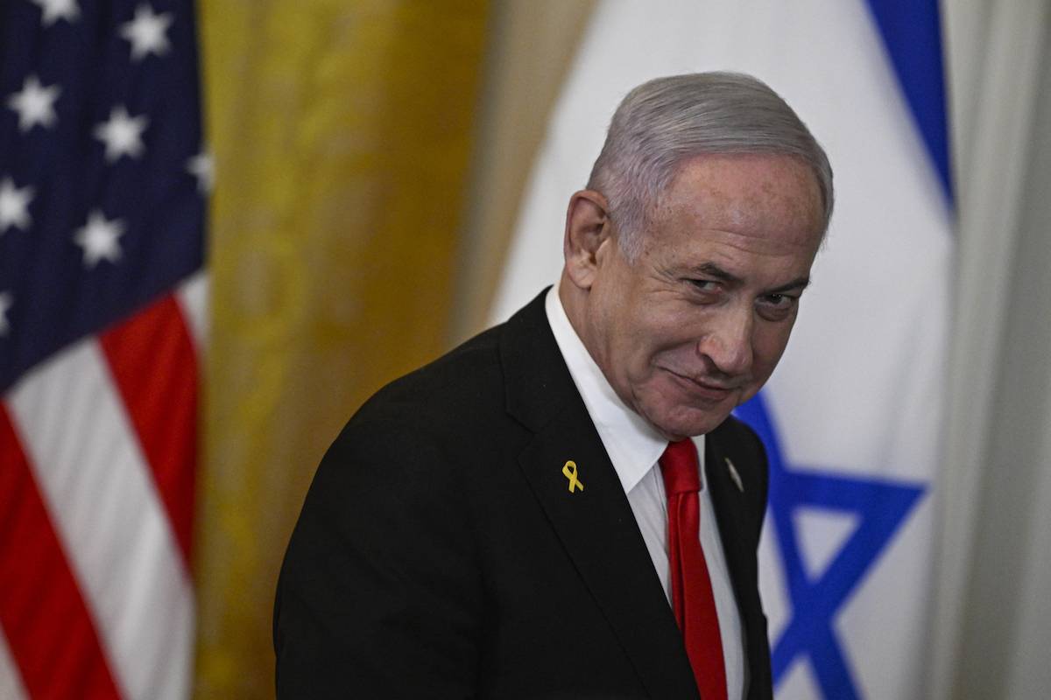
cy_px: 350
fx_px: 11677
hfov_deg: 5.2
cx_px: 526
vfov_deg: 3.4
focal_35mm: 400
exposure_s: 1/320
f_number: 2.8
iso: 2500
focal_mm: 400
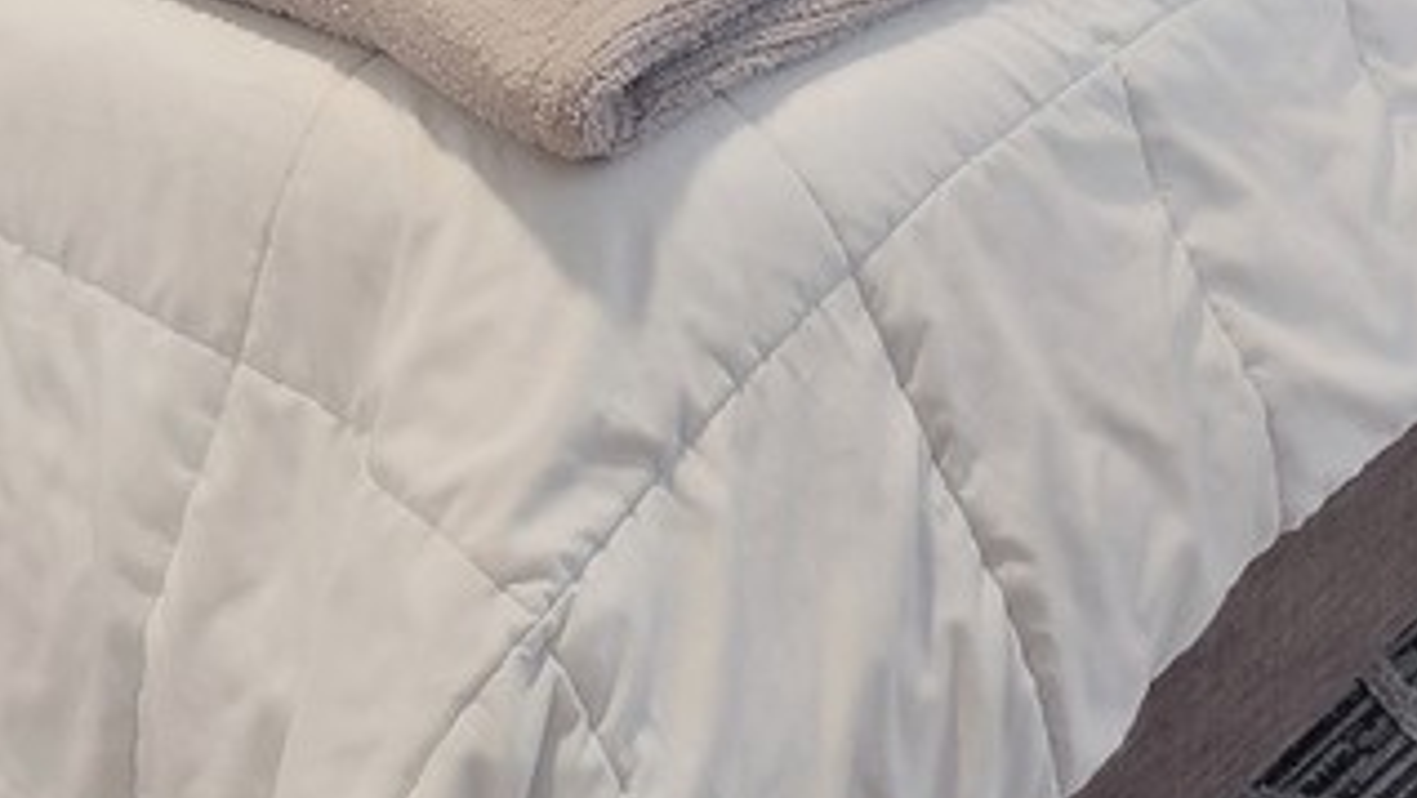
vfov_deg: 13.2
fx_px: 2593
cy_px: -1097
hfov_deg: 29.4
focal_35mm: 69
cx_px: 174
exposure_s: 1/1.67
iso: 200
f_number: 8
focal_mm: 7
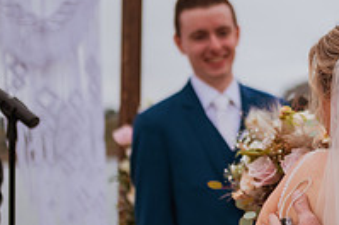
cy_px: 116
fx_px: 959
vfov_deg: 13.4
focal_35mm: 102
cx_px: 376
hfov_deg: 19.2
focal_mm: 35
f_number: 1.8
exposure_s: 1/5000
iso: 500
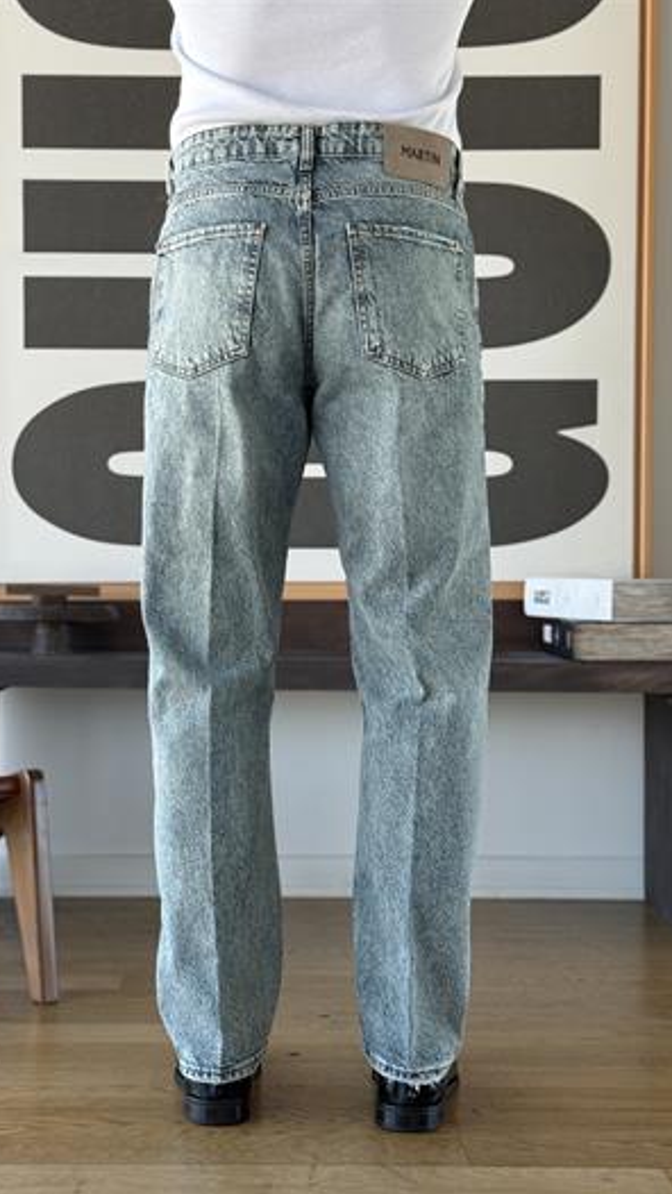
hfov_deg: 22.6
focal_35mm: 53
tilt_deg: -1.1
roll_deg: -0.4
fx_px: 1678
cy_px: 603
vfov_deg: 39.2
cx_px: 272
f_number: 1.78
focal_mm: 6.76
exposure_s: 1/215
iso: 80
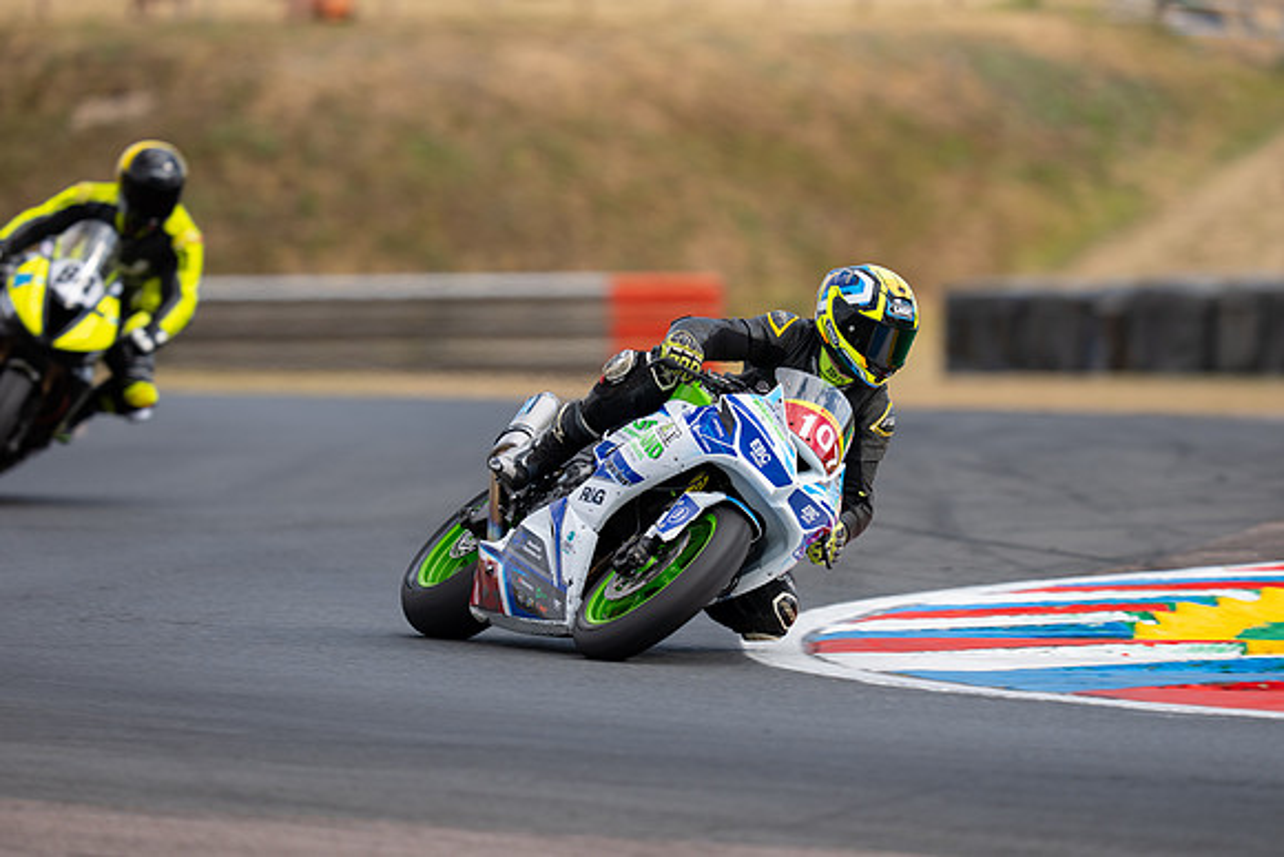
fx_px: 14269
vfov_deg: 3.4
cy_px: 428
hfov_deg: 5.2
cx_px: 642
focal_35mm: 400
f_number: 4
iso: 64
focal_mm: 400
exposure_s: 1/400
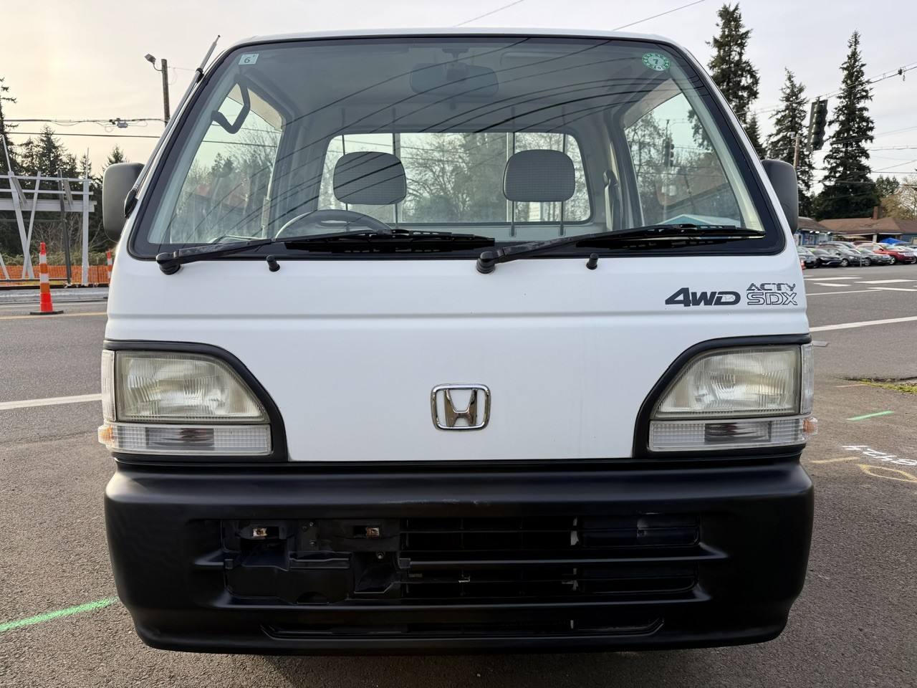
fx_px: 636
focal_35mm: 24
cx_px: 458
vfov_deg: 56.8
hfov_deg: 71.6
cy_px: 344
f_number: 1.78
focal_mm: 6.76
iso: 80
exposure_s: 1/1018
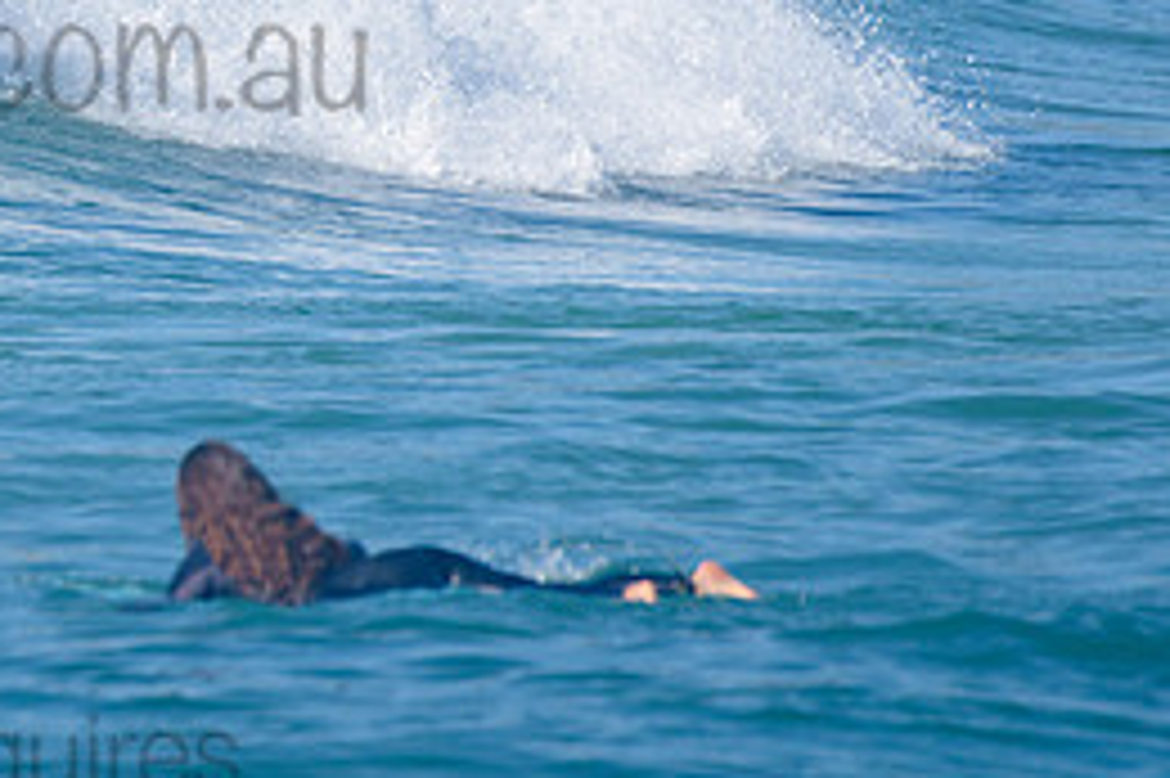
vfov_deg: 1.0
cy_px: -229
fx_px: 46087
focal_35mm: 1419
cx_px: -462
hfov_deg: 1.5
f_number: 5.6
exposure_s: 1/2000
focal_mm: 500
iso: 180
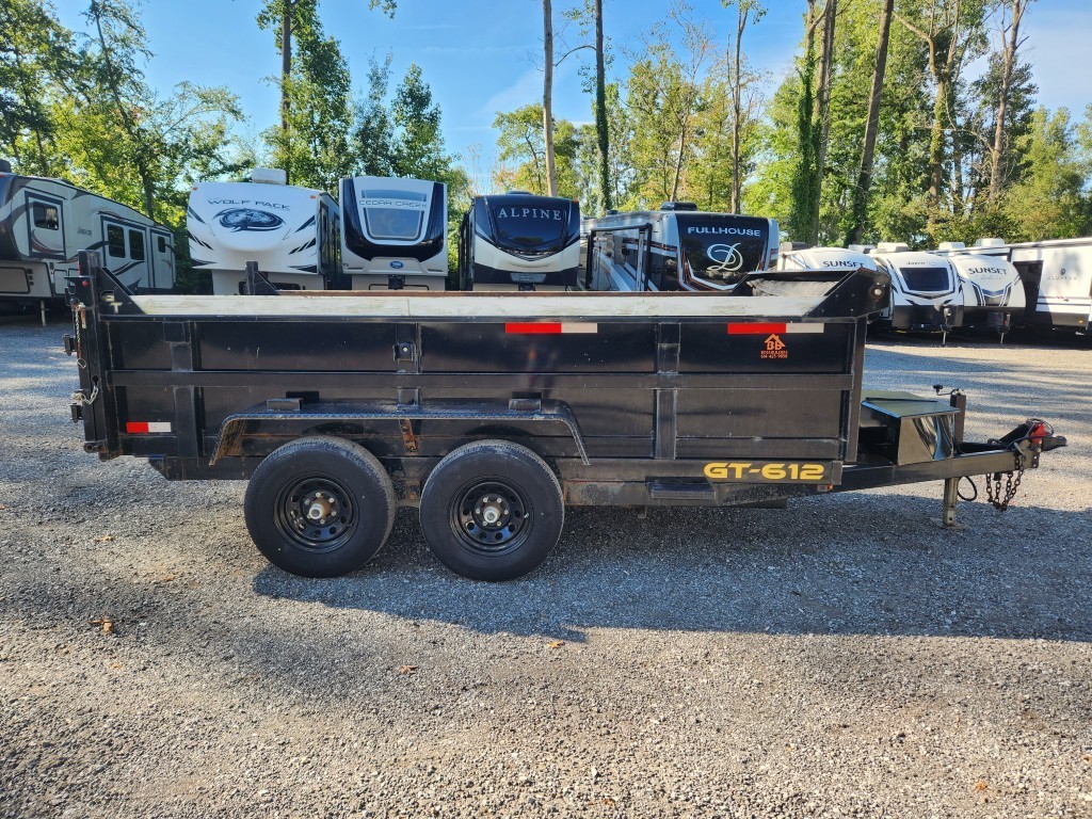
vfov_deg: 58.9
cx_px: 546
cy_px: 410
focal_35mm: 23
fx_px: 726
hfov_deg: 73.9
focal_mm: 5.4
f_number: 1.8
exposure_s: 1/396
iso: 20
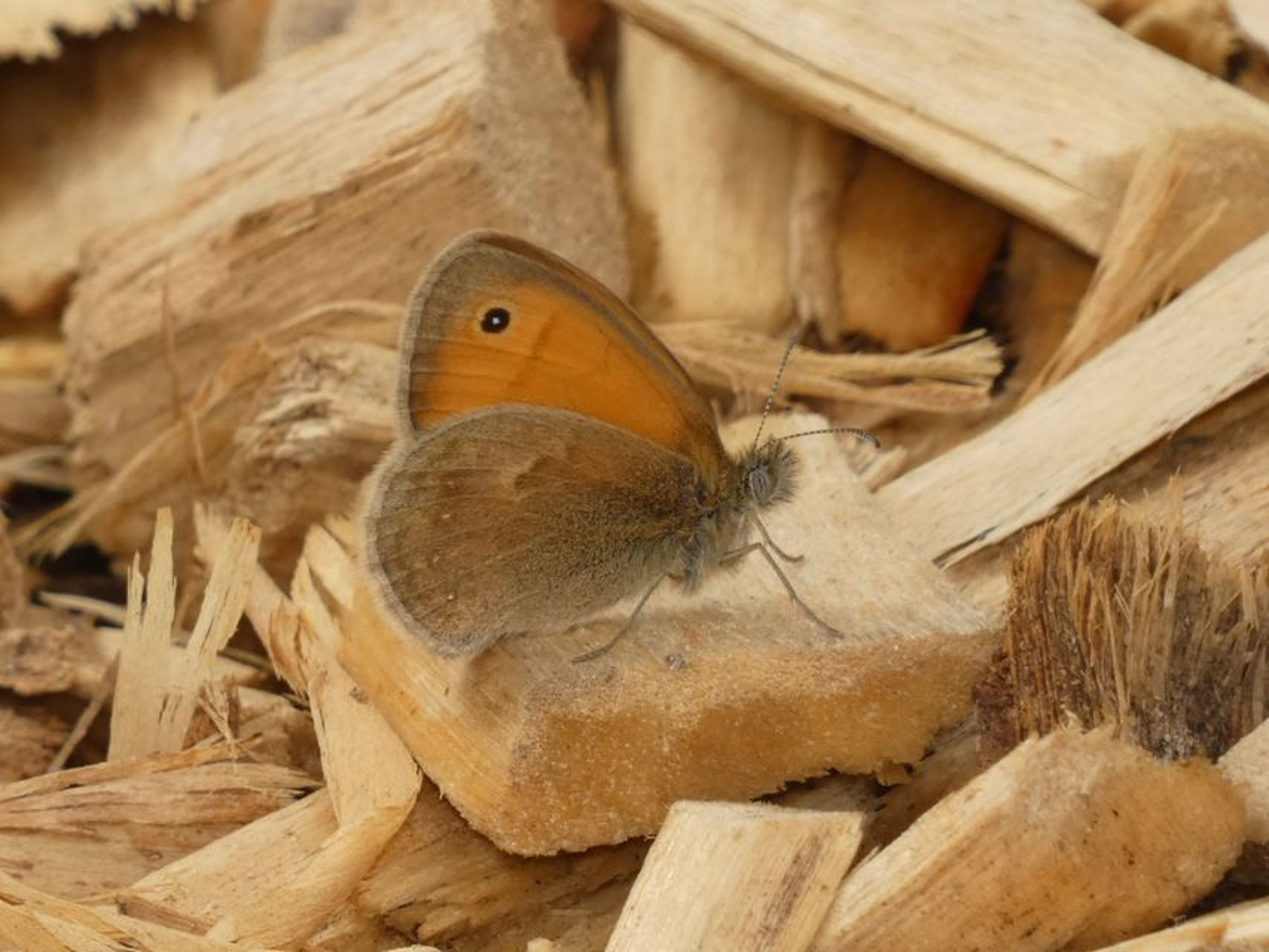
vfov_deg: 2.6
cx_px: 634
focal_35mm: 566
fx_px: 20752
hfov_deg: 3.5
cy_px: 476
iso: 80
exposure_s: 1/125
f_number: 5.6
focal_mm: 101.4
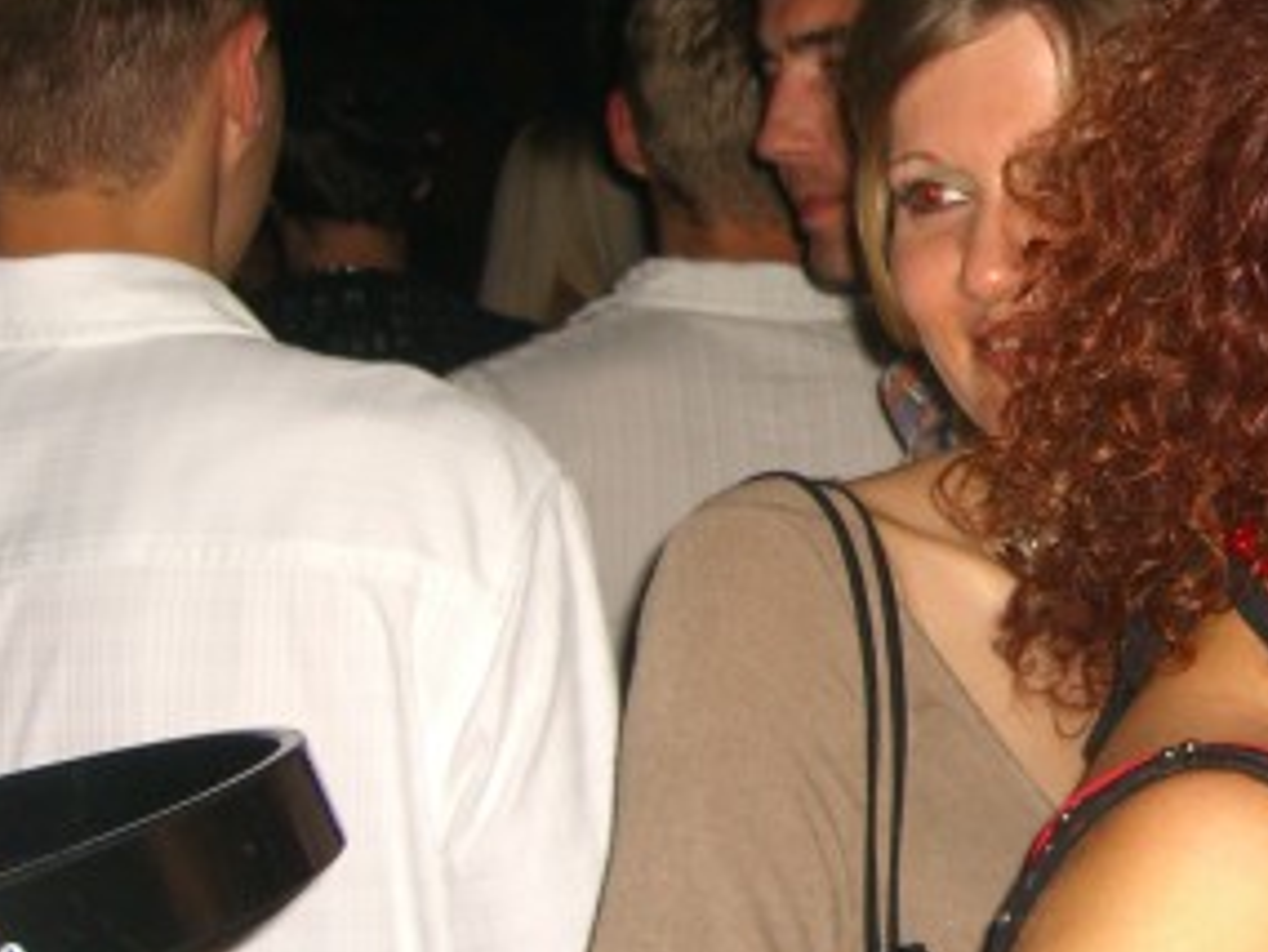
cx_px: 1219
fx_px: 2932
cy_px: 427
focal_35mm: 80
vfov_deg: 18.4
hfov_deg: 23.5
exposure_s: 1/60
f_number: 2.8
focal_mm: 7.9
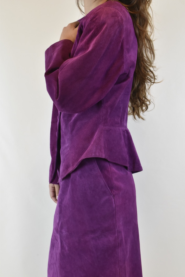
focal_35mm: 60
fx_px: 462
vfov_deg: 33.4
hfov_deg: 22.6
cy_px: 138
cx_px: 92
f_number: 16
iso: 1600
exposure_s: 1/25
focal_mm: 40
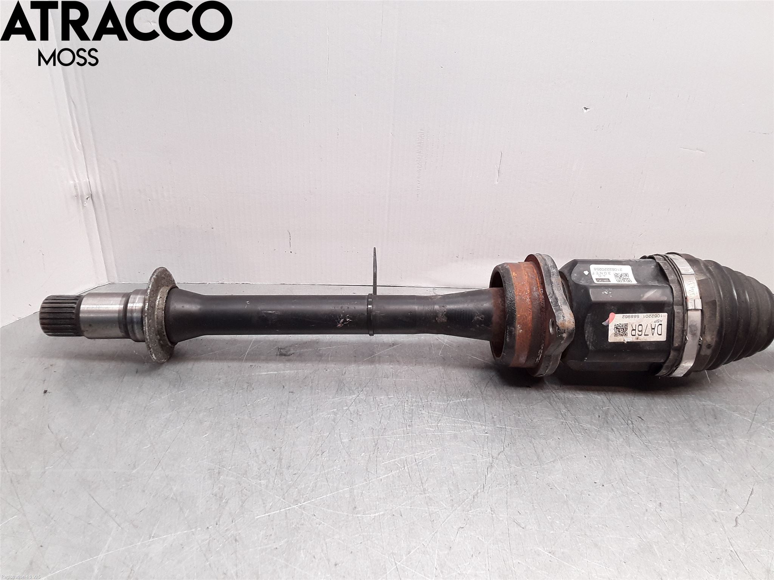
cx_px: 387
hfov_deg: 63.4
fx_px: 626
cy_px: 290
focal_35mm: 28
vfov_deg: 49.7
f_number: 1.9
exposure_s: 1/50
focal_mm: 2.91
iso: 50
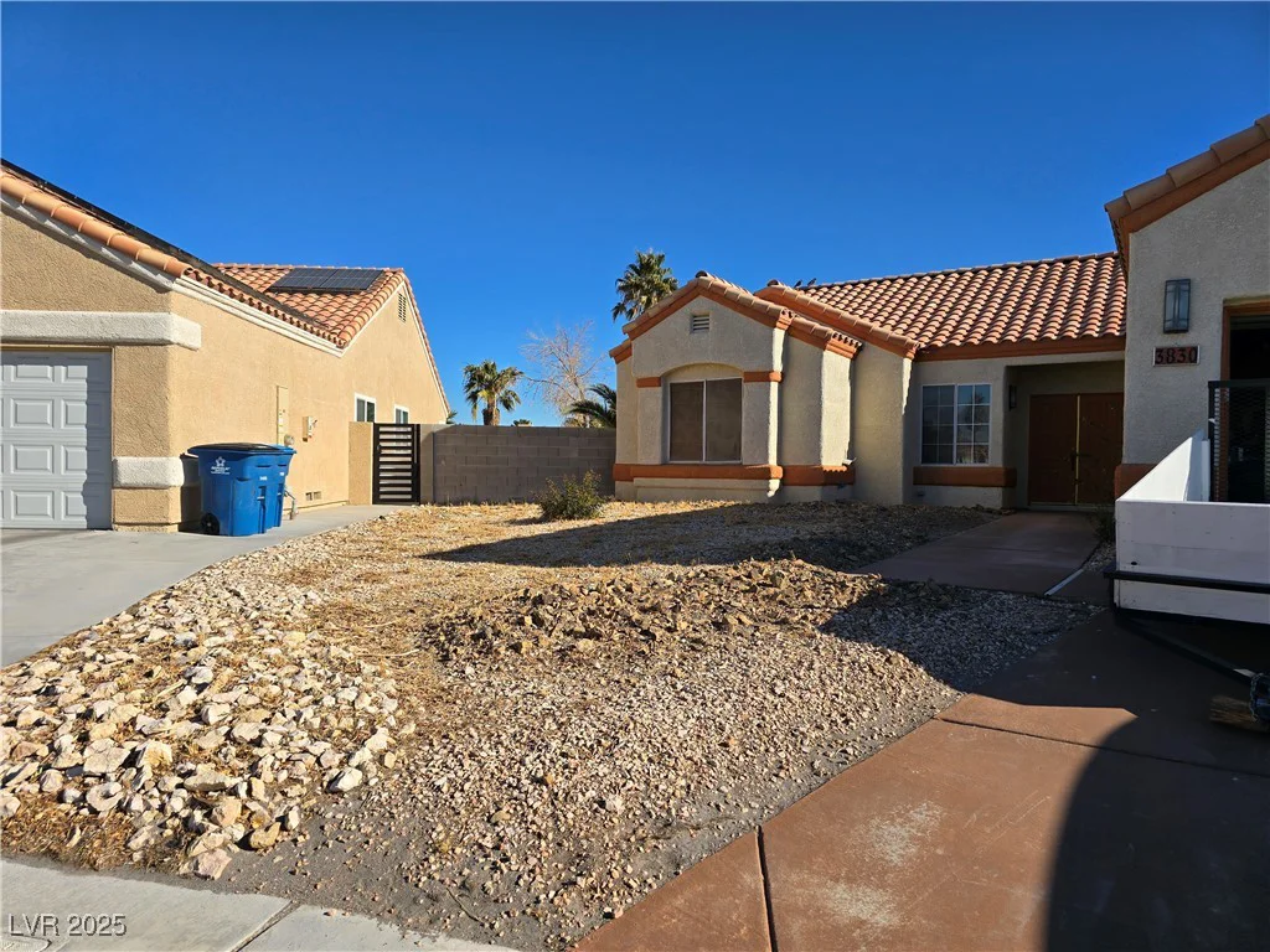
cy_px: 476
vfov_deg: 58.9
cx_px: 635
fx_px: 844
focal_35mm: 23
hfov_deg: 73.9
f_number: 1.7
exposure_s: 1/1058
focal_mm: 6.3
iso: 12
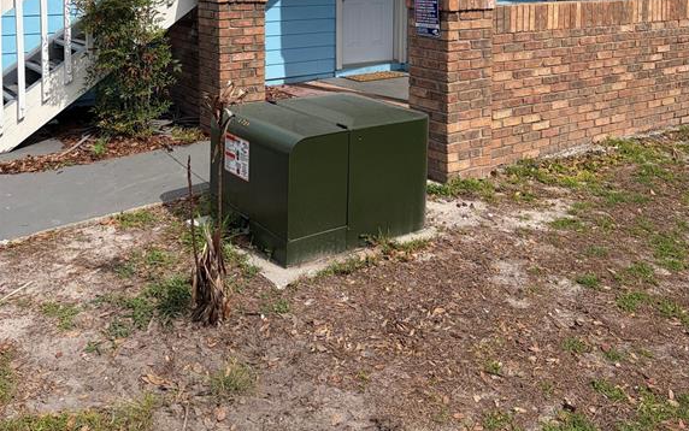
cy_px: 29
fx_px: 695
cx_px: 346
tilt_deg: -2.7
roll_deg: +1.1
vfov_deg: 32.4
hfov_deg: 52.7
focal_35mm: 37
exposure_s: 1/6993
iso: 64
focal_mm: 5.96
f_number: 1.6
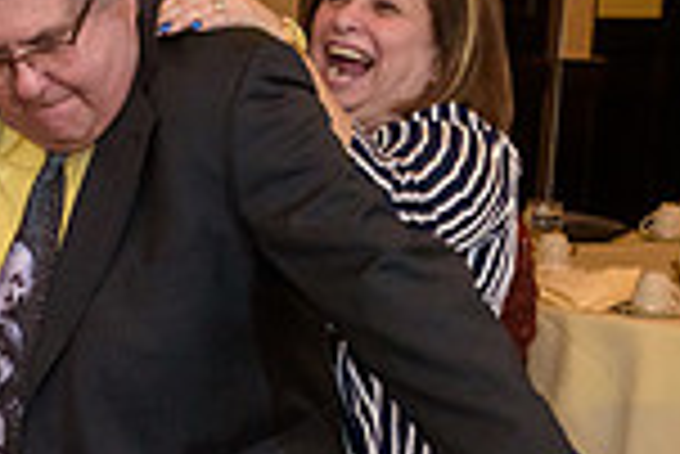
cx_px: 221
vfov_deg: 7.5
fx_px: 3479
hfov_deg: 11.2
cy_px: 294
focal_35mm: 184
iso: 1600
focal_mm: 48
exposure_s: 1/125
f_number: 3.2
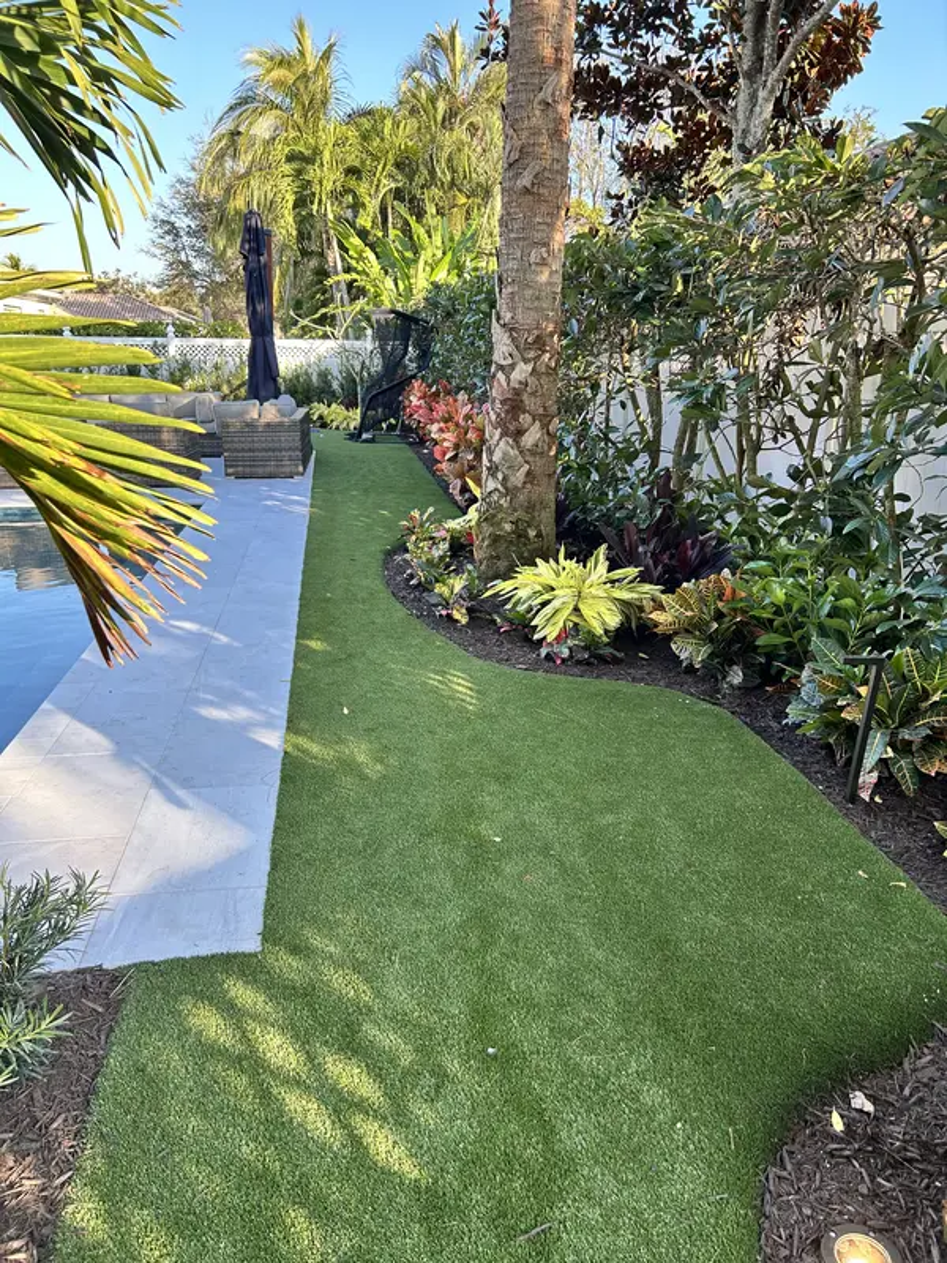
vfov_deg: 67.3
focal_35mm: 26
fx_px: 948
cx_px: 474
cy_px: 632
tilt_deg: -16.3
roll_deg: -0.2
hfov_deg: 53.1
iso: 50
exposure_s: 1/370
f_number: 1.5
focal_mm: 5.7
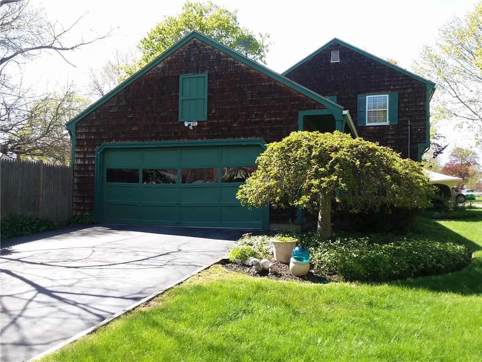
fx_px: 404
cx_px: 241
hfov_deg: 61.7
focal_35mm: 29
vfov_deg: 48.2
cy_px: 181
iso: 40
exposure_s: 1/364
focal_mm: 2.47
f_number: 1.9
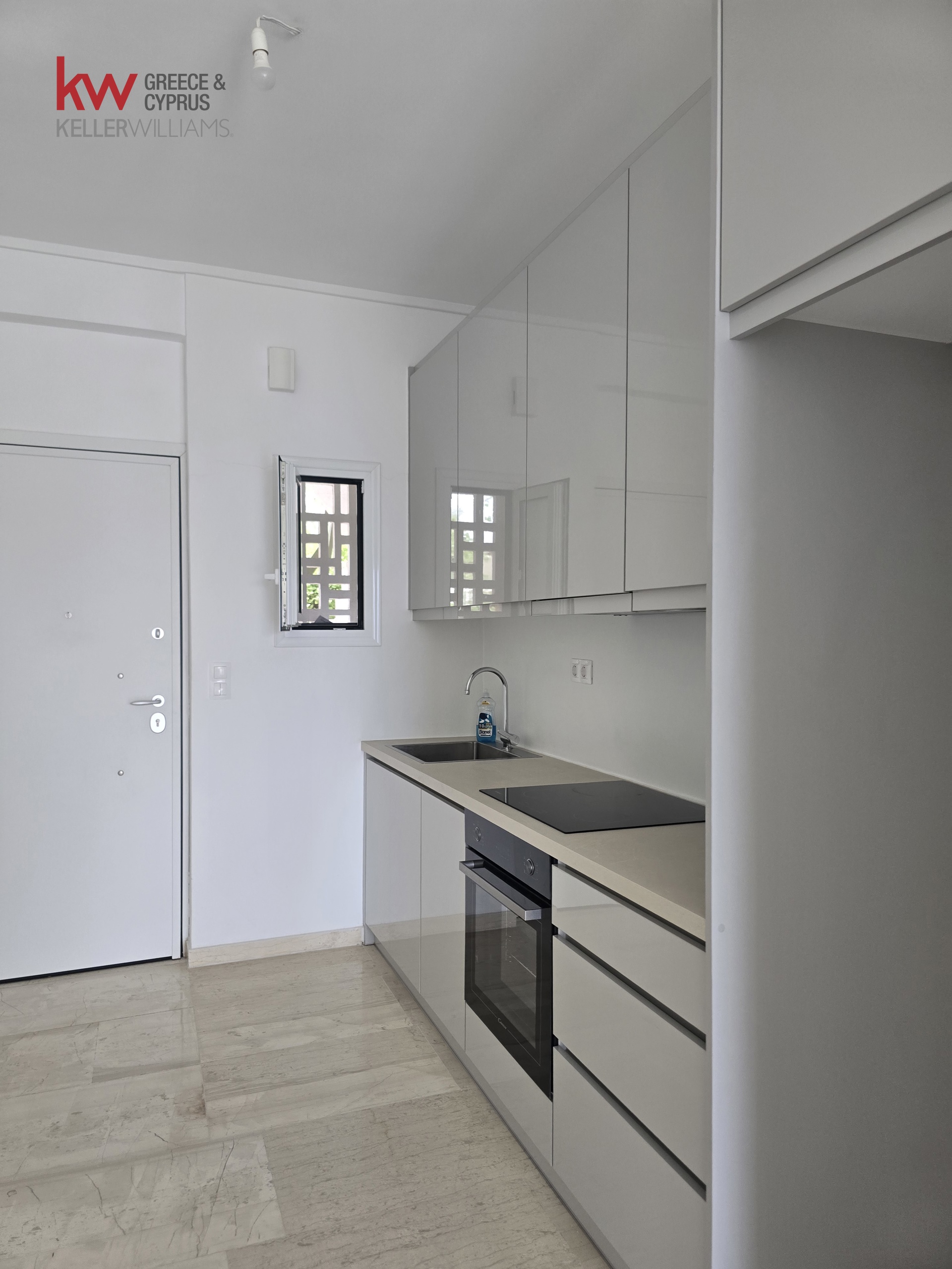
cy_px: 634
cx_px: 476
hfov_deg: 58.9
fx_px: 843
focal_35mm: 23
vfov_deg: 73.9
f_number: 1.7
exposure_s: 1/180
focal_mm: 6.3
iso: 125
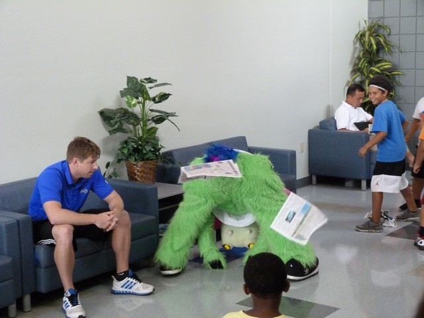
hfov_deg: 29.0
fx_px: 821
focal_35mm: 67
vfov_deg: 21.9
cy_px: 159
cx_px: 212
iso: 800
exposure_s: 1/60
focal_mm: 12.1
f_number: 3.3
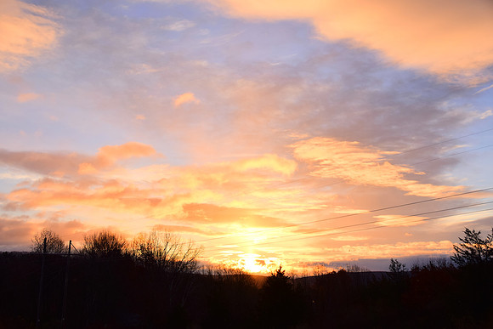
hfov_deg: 53.1
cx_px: 246
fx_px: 493
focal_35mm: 36
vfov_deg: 36.9
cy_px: 164
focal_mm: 24
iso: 100
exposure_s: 1/500
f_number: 5.6
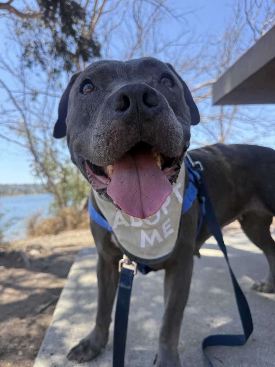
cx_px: 138
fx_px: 254
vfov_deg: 71.6
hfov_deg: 56.8
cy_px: 184
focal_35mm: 24
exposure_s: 1/1410
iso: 100
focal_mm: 6.76
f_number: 1.78
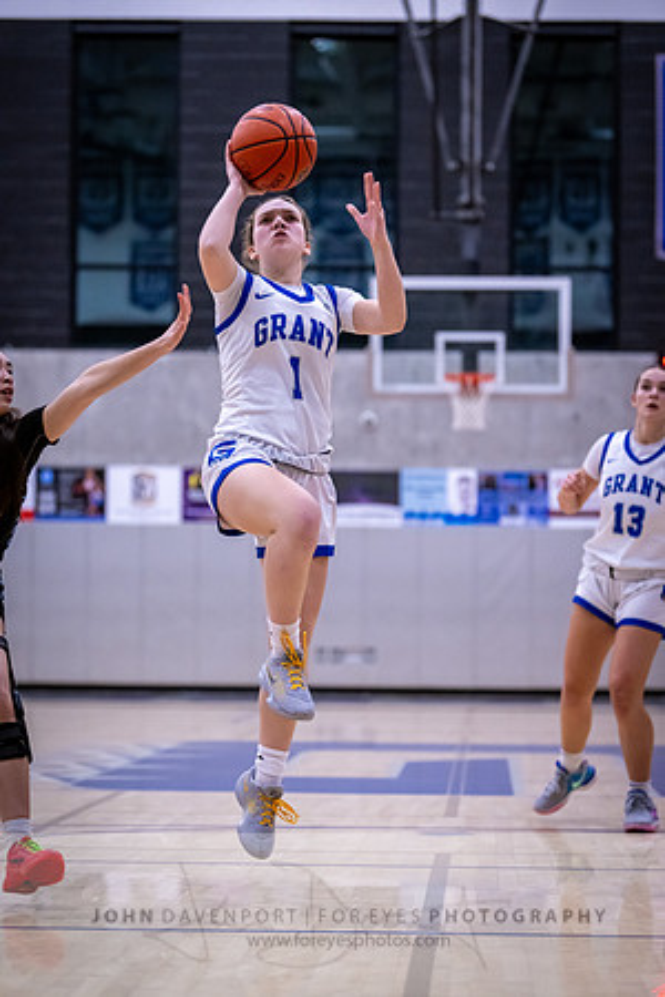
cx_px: 332
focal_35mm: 105
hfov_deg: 13.0
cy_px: 498
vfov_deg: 19.5
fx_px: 2909
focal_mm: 105
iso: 4000
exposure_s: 1/1000
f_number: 2.8
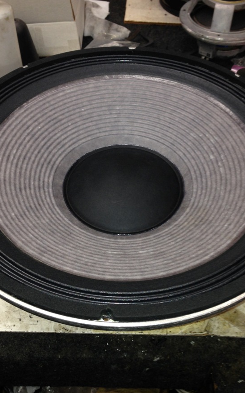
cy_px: 180
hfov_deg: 31.2
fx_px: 438
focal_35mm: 41
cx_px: 120
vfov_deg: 48.2
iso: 50
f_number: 2.4
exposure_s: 1/20
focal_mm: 4.12
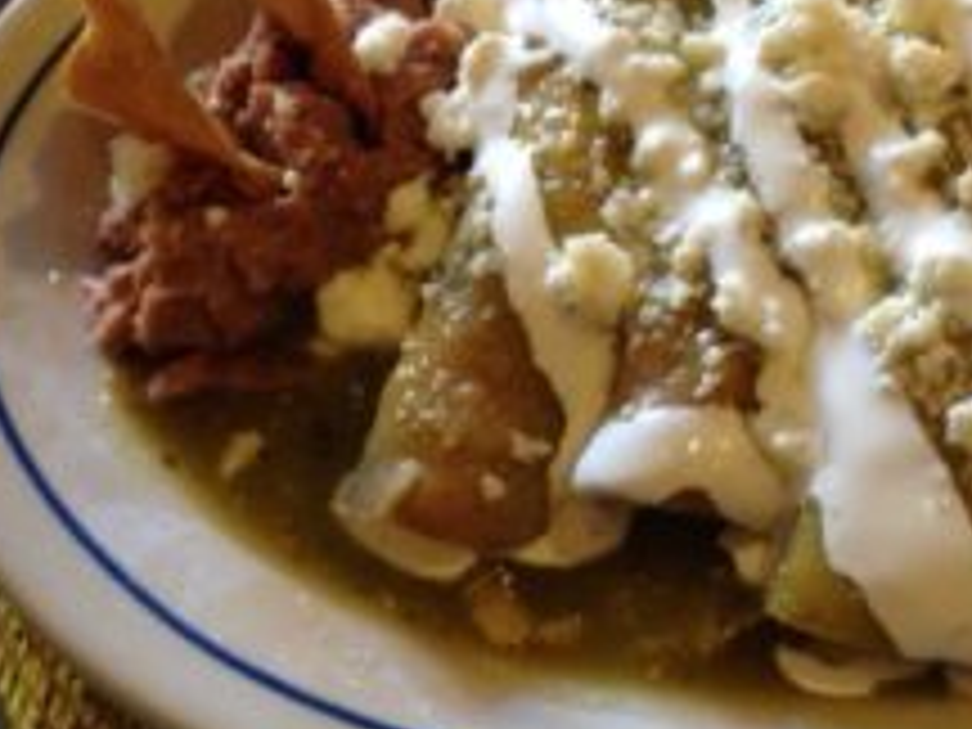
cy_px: 202
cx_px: 796
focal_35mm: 61
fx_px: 1713
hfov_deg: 30.8
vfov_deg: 23.8
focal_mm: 4.12
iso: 200
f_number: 2.4
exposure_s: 1/20
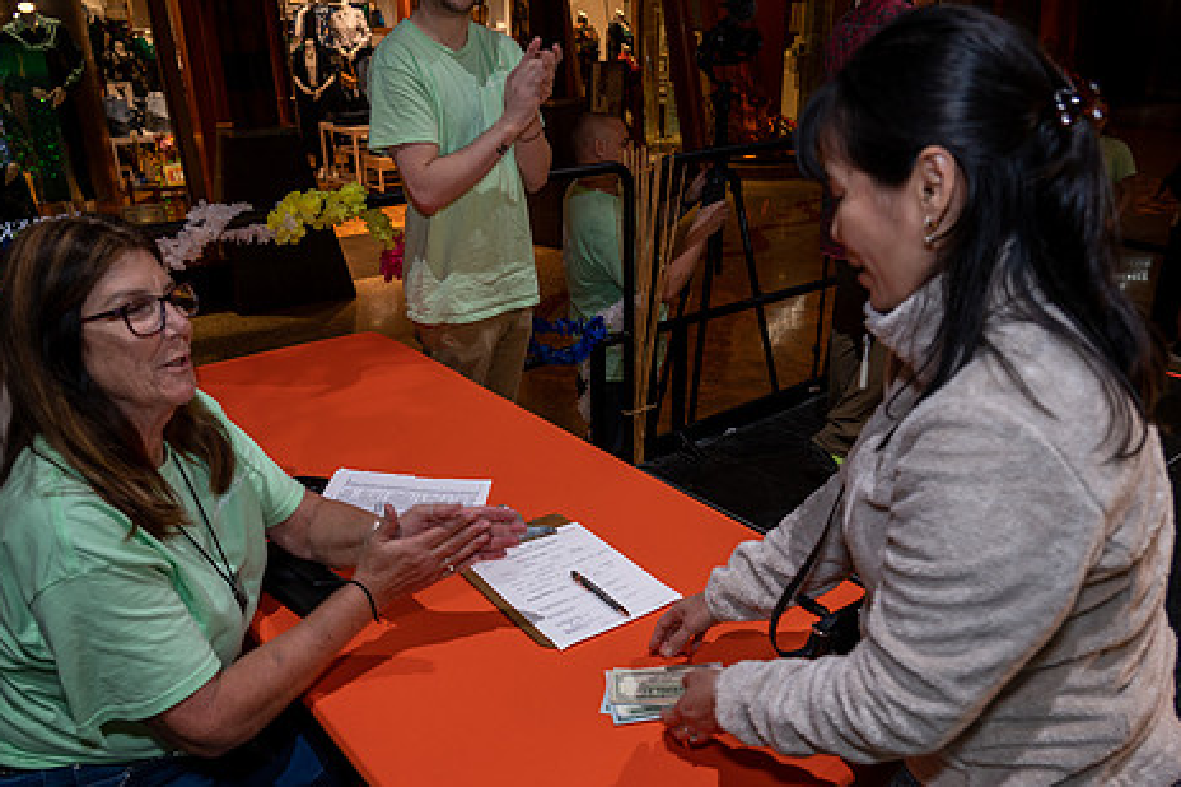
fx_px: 984
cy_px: 466
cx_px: 601
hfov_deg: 61.9
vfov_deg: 43.4
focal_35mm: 30
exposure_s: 1/60
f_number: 4
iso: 500
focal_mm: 24
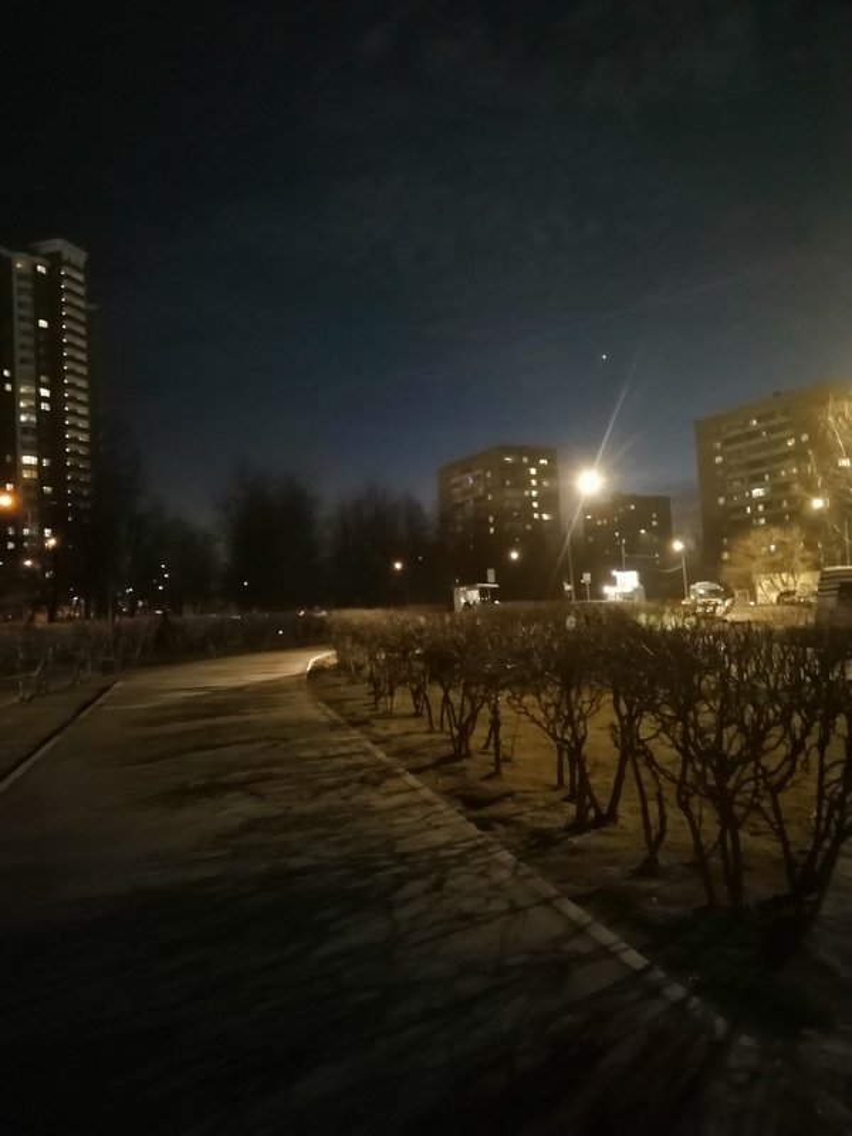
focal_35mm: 27
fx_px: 886
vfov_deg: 65.3
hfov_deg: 51.4
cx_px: 426
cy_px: 568
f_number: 1.8
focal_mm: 3.95
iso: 2000
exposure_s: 1/12.5
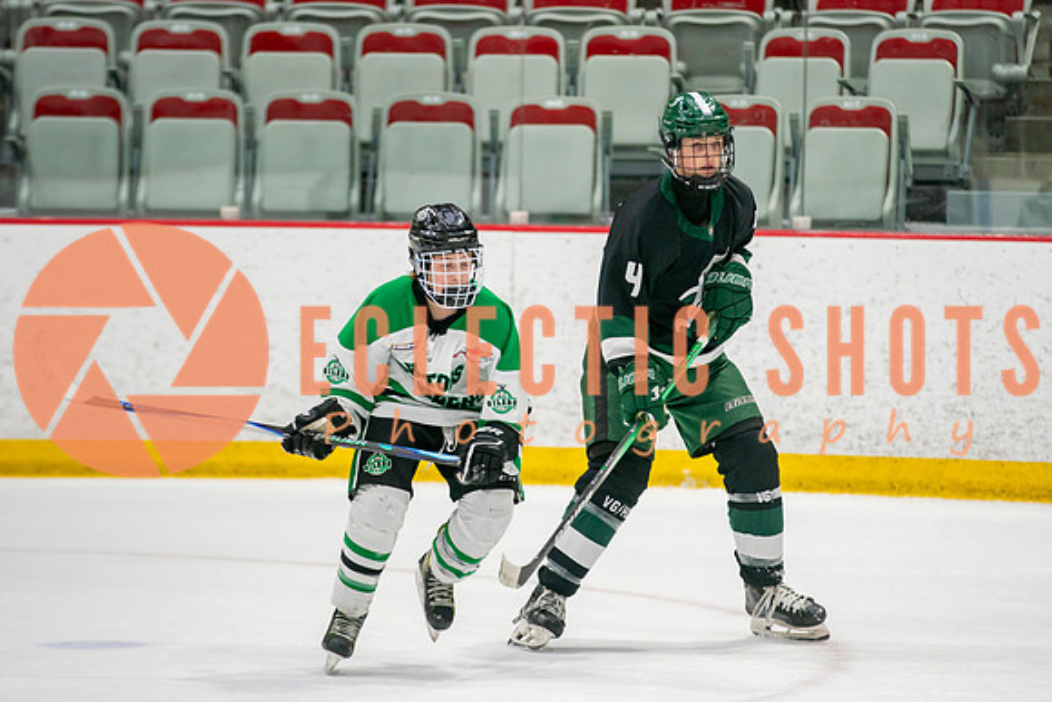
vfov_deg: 5.4
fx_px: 7387
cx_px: 614
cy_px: 328
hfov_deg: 8.1
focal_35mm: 253
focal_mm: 200
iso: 1000
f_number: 3.2
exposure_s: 1/640
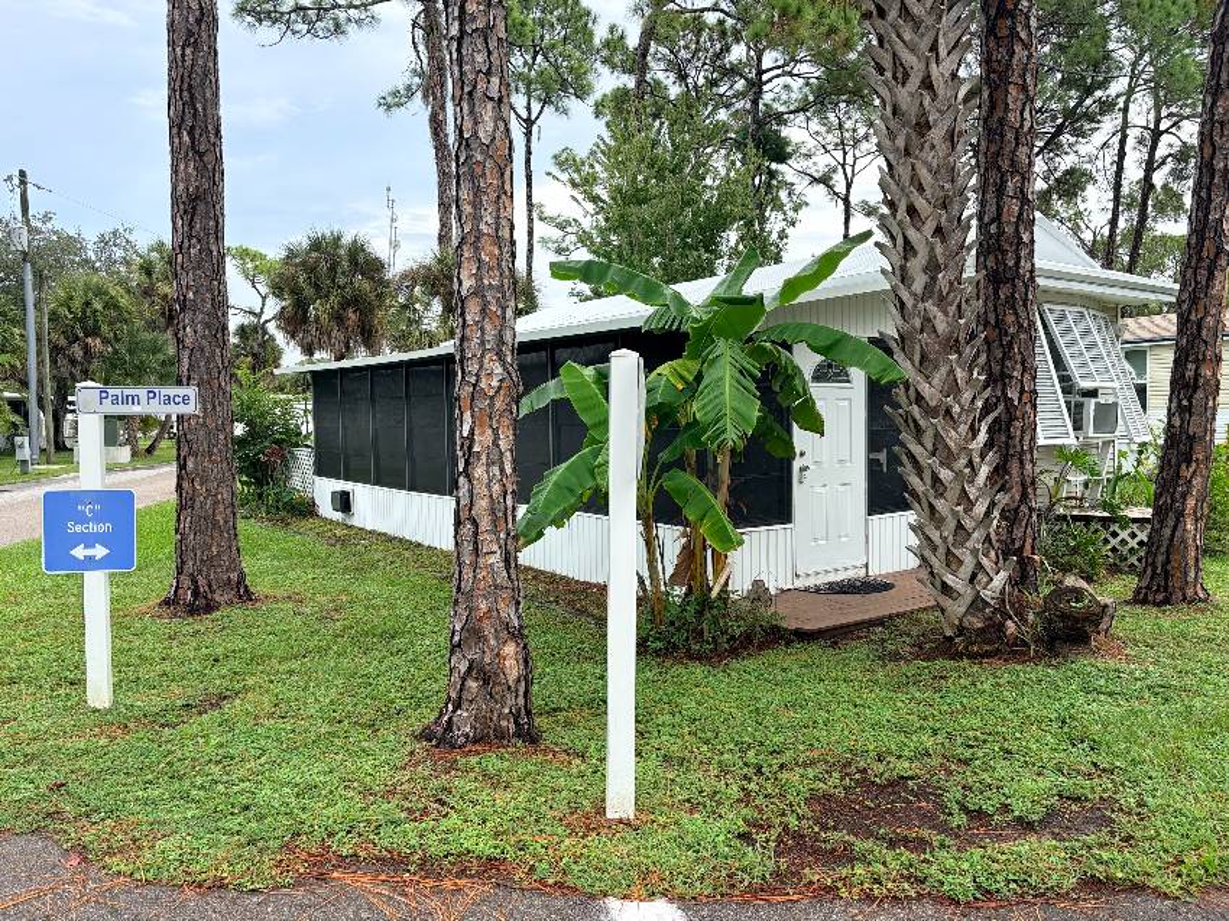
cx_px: 614
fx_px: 923
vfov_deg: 53.0
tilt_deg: -2.6
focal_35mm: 26
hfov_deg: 67.3
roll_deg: +0.6
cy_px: 460
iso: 50
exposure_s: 1/1337
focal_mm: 5.96
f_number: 1.6
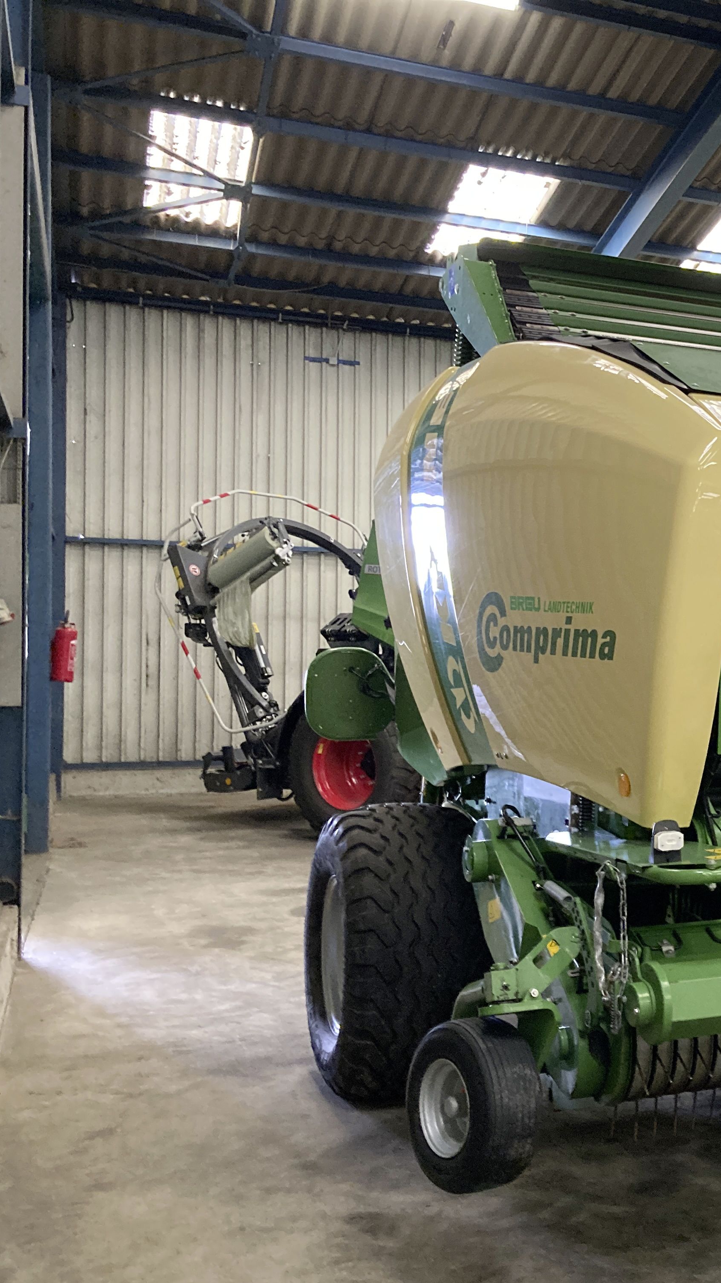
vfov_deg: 49.4
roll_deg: -0.7
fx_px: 1394
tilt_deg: -0.9
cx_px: 786
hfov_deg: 26.8
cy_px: 646
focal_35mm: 41
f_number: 1.8
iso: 250
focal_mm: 3.99
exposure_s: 1/33
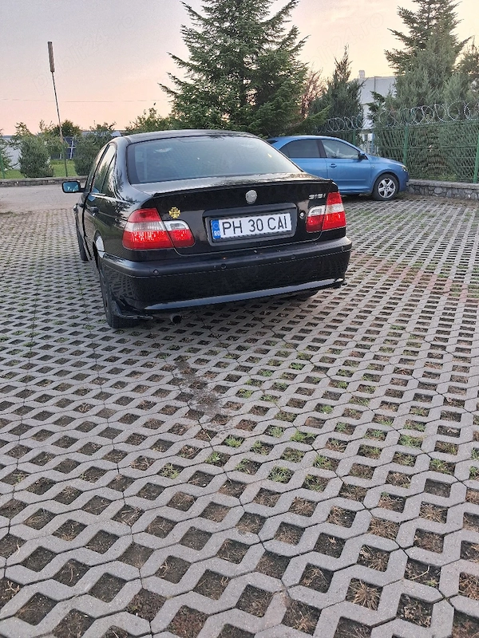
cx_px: 240
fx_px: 498
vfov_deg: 65.3
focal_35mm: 27
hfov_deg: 51.4
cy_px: 319
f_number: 1.8
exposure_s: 1/100
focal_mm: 4
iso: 40
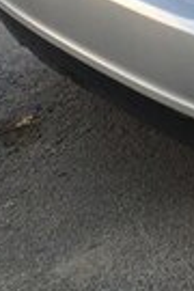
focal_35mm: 148
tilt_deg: -17.4
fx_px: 1196
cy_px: -68
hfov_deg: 8.6
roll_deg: -0.7
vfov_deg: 13.5
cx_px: 442
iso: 32
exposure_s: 1/308
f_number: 2.2
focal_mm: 4.15
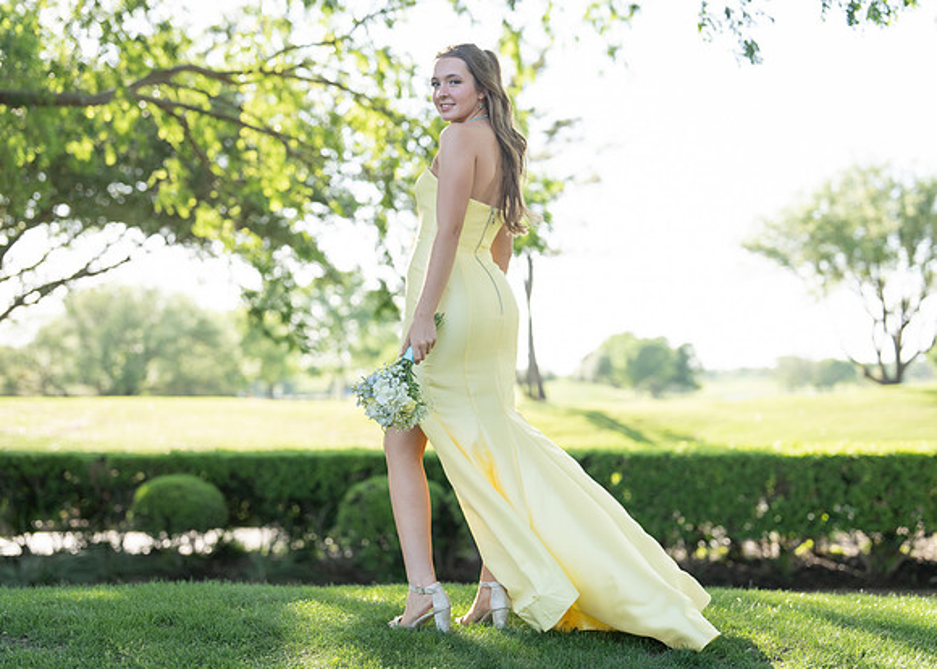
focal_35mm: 53
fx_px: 1408
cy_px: 334
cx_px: 468
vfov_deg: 26.7
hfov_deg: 36.8
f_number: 1.8
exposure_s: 1/1000
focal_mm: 50
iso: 160
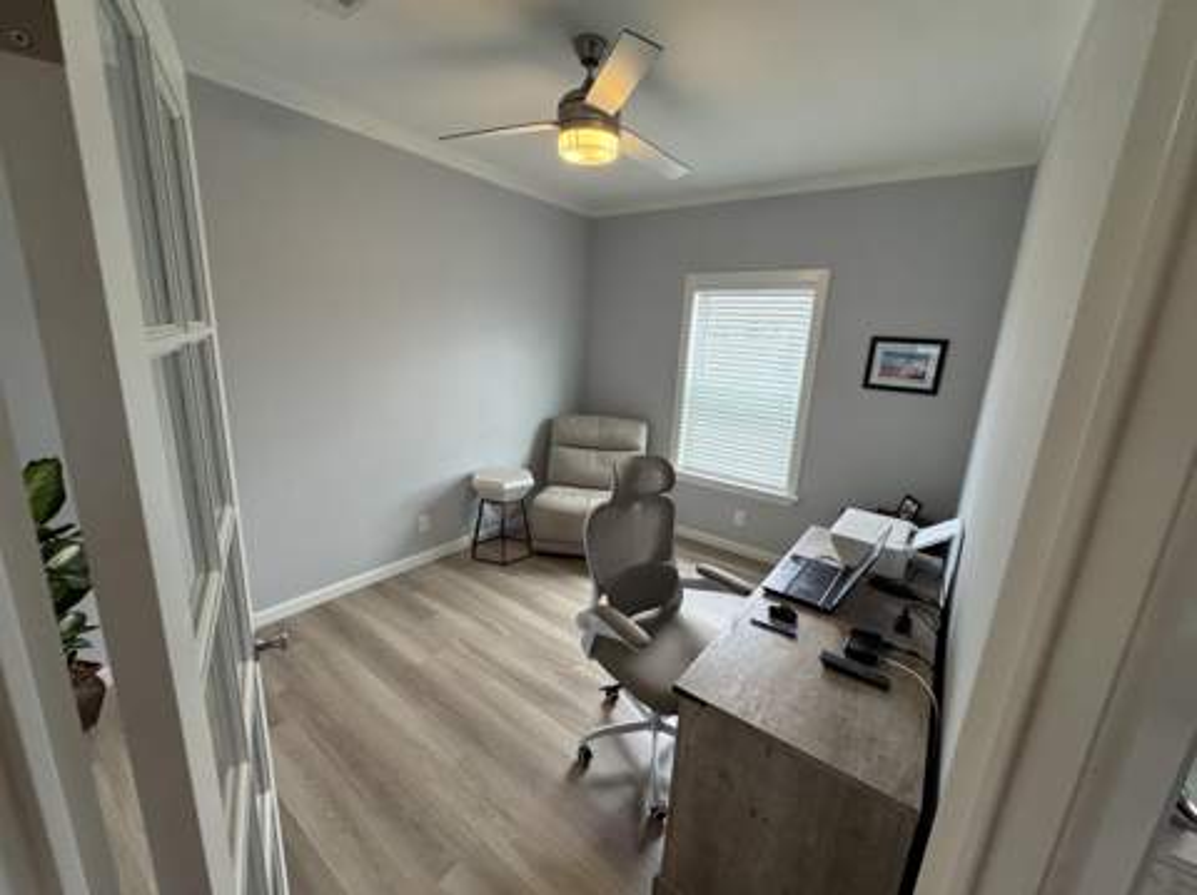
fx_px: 484
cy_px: 448
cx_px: 598
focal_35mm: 14
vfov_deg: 85.6
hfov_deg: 102.1
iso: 160
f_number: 2.2
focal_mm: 2.22
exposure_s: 1/120
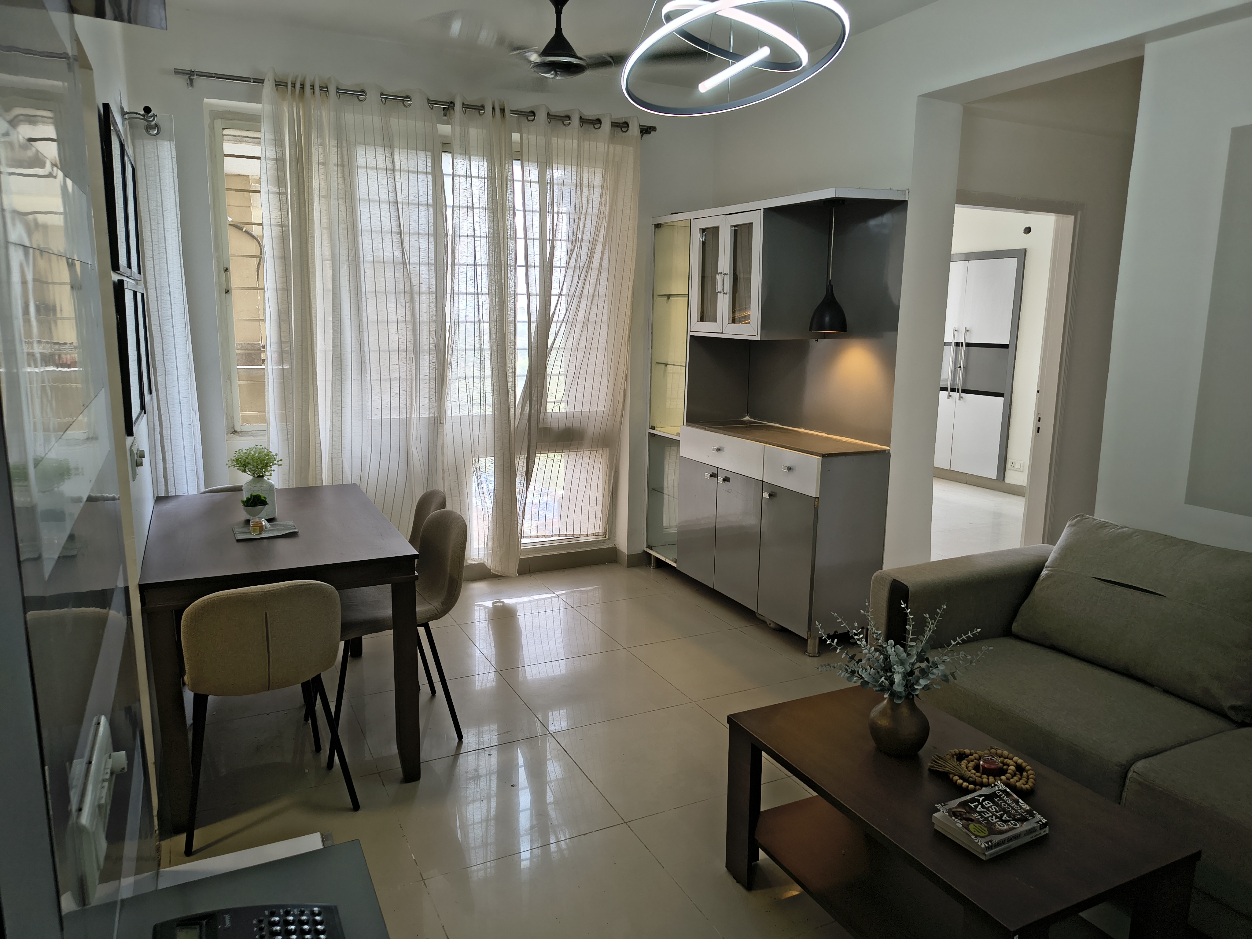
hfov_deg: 71.6
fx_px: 868
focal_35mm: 24
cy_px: 470
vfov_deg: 56.8
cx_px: 626
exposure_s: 1/100
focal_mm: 5.56
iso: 181
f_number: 1.8
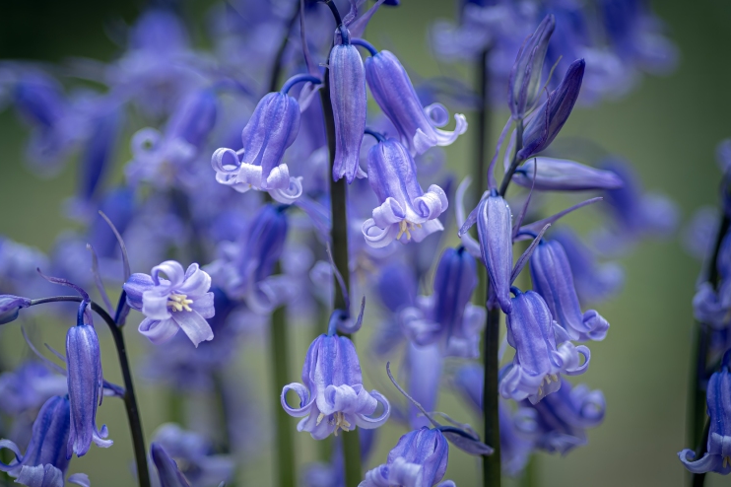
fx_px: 3369
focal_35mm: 166
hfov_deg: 12.4
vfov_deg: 8.3
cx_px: 338
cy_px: 249
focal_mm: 100
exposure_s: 1/30
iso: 200
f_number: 2.8
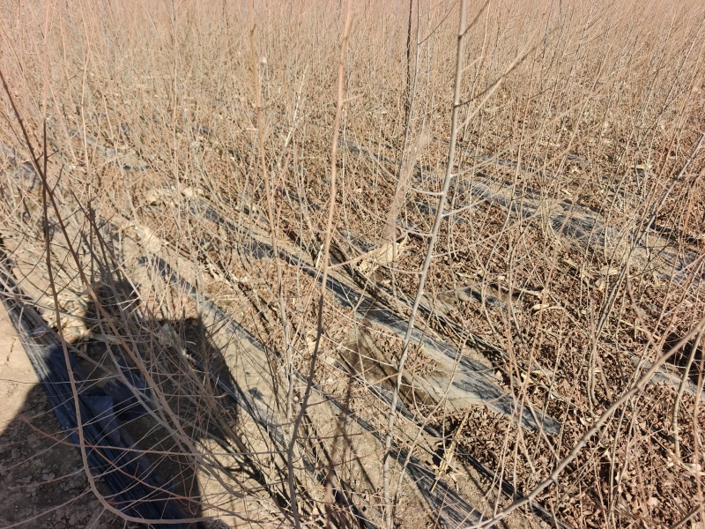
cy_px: 264
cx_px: 352
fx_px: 468
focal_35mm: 23
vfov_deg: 58.9
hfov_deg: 73.9
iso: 50
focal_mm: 6.06
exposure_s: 1/2109
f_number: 1.6
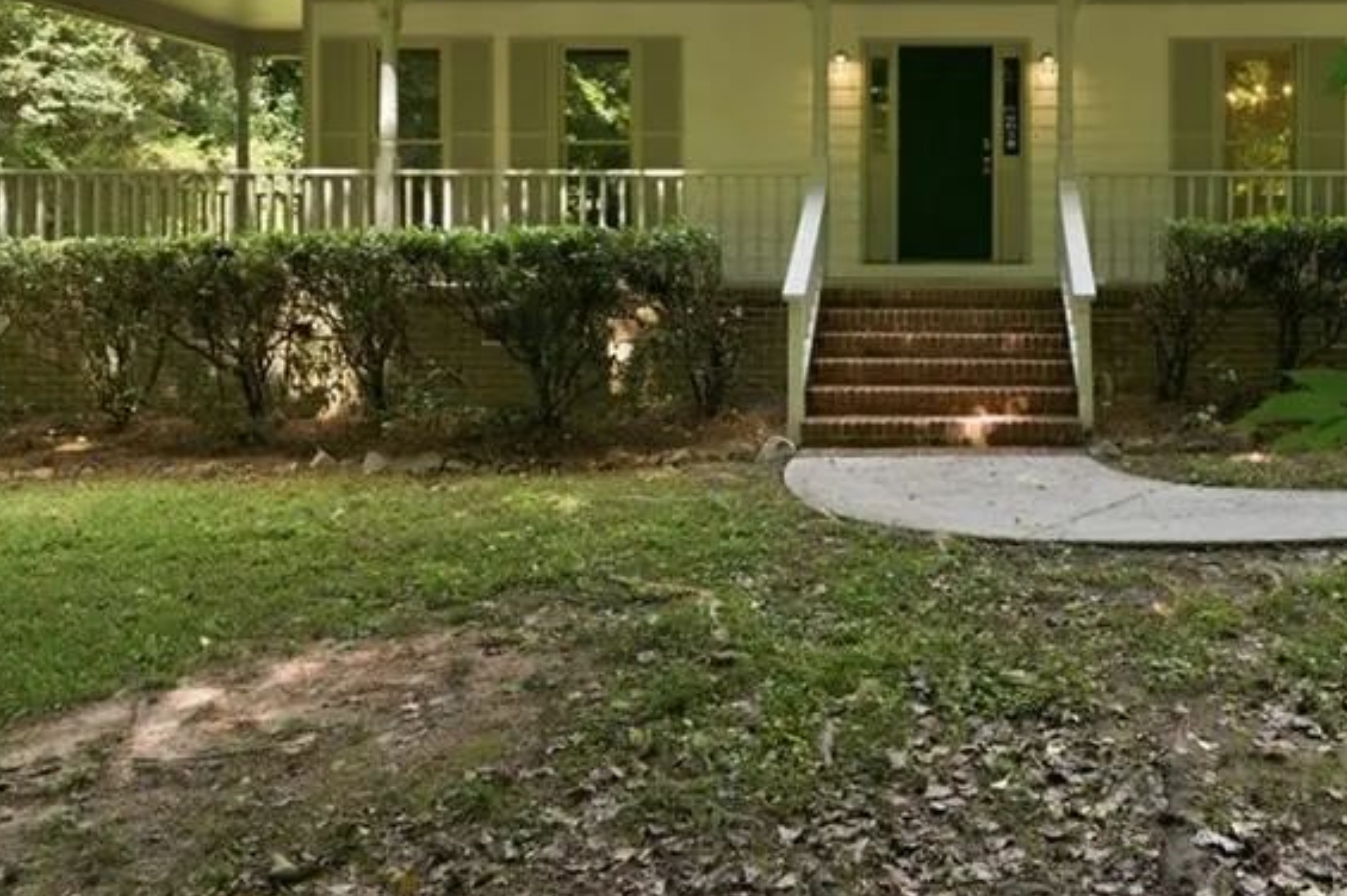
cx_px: 939
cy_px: 169
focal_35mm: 30
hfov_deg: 60.1
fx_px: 1118
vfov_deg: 41.6
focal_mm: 11
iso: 100
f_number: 7.1
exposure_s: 1/30
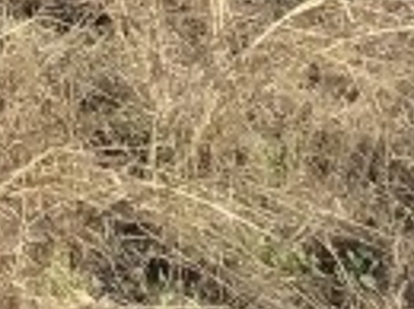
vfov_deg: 5.6
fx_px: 2925
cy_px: -704
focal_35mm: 245
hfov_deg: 7.1
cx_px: -908
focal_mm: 3.3
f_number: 2.4
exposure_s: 1/522
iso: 25
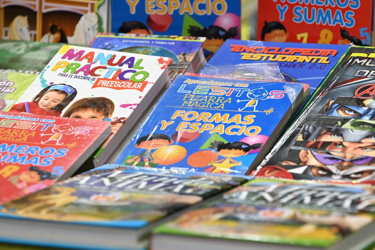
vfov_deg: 6.0
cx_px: 210
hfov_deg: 9.0
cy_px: 129
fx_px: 2375
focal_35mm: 228
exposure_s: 1/400
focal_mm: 165
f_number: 3.5
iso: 1250
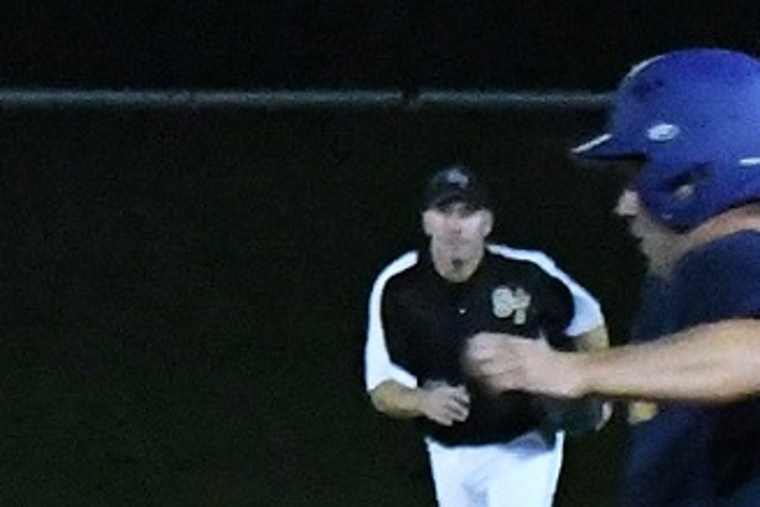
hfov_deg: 5.4
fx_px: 7983
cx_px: -408
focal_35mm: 378
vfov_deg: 3.6
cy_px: 592
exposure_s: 1/800
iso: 11400
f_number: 2.8
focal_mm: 70
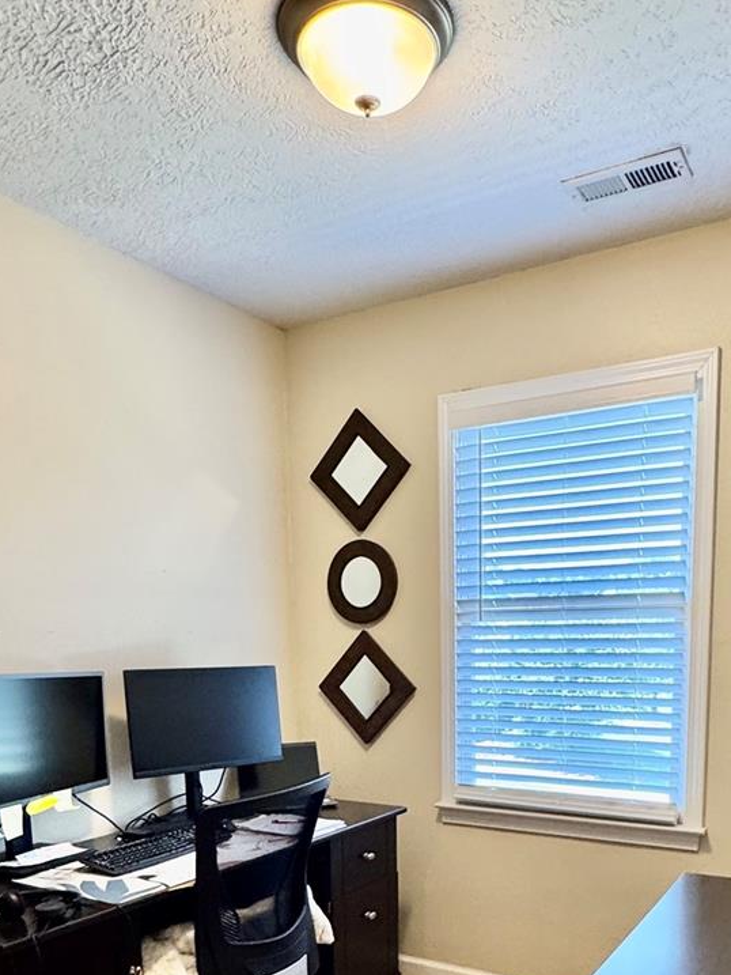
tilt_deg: -8.1
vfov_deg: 55.9
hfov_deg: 46.7
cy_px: 772
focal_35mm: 30
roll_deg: +0.9
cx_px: 405
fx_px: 844
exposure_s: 1/120
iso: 250
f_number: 2.2
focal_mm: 2.22
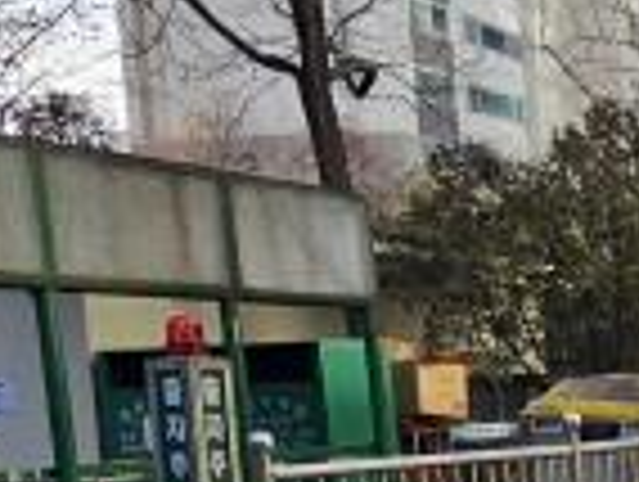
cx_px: 1120
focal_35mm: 73
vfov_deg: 19.4
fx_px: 1350
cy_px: 532
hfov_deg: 20.1
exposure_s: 1/981
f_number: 2.2
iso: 50
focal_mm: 2.2
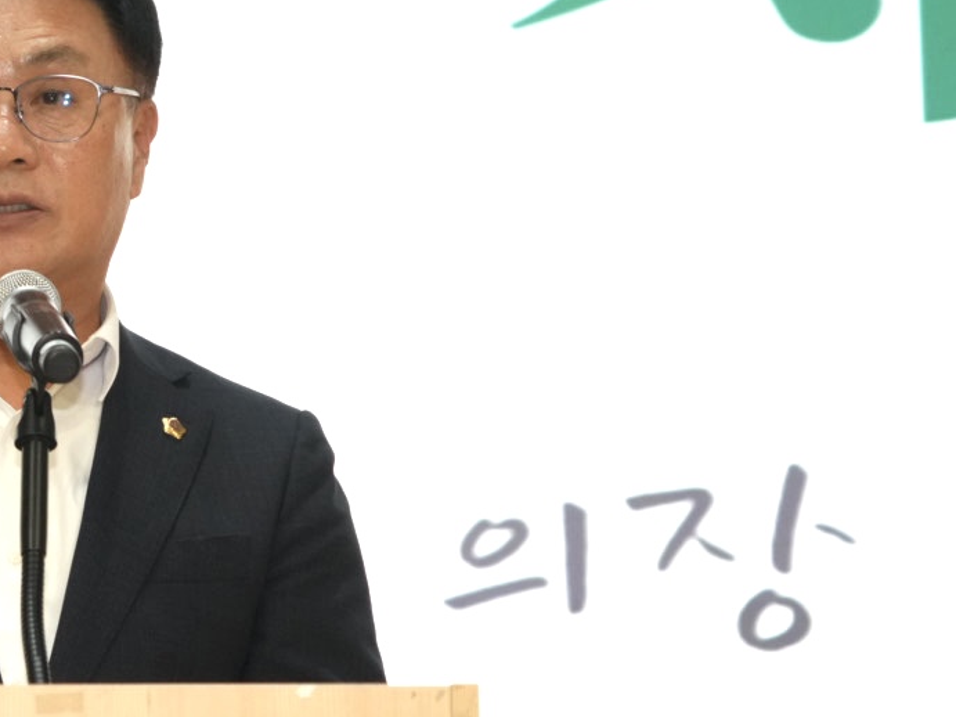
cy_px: 314
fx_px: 7455
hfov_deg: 7.3
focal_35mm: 270
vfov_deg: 5.5
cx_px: -154
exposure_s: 1/100
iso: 2500
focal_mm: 120
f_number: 6.3
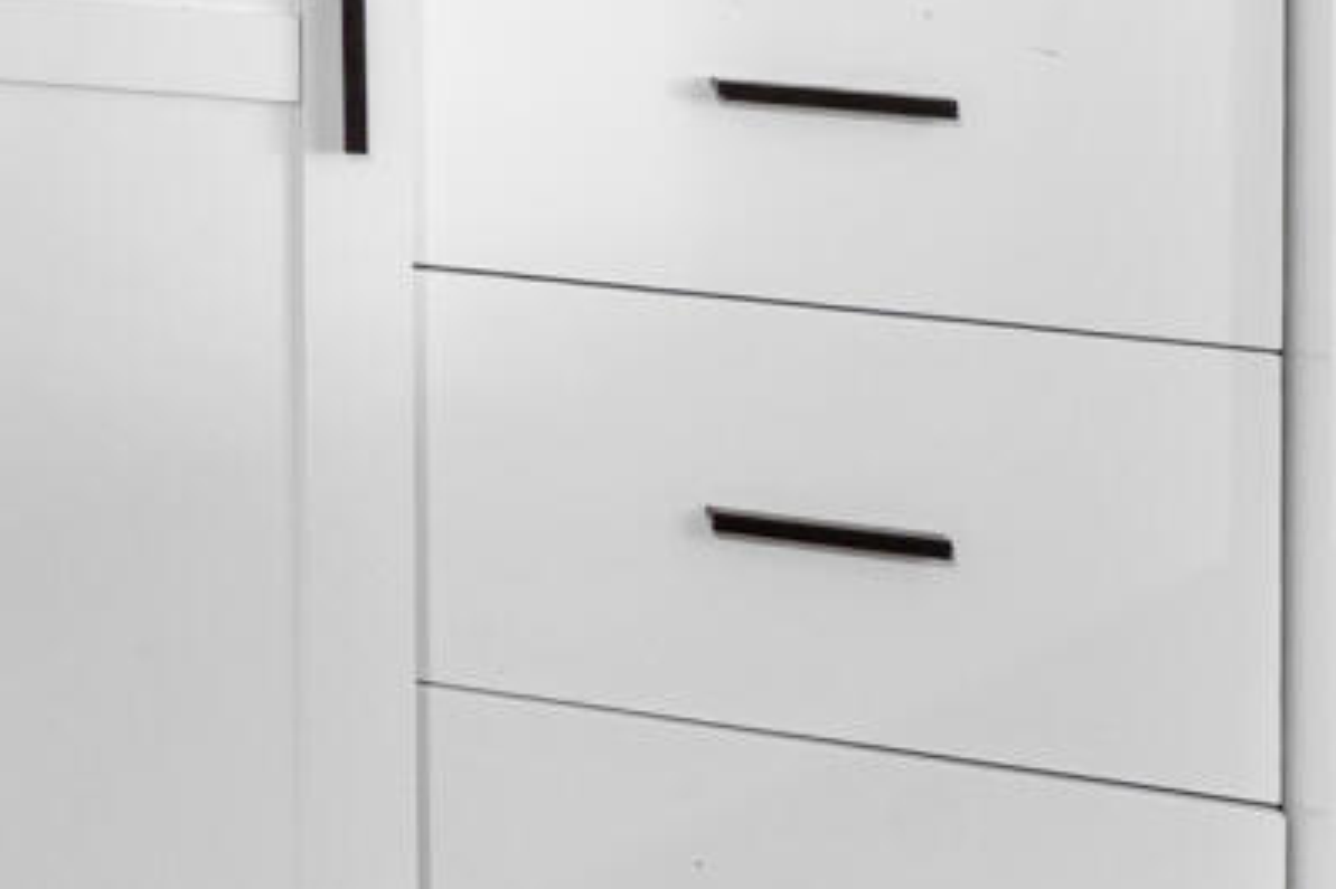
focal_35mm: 88
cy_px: -592
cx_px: -2309
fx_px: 3264
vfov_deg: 14.1
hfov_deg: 12.9
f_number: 8
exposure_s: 1
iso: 320
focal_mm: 14
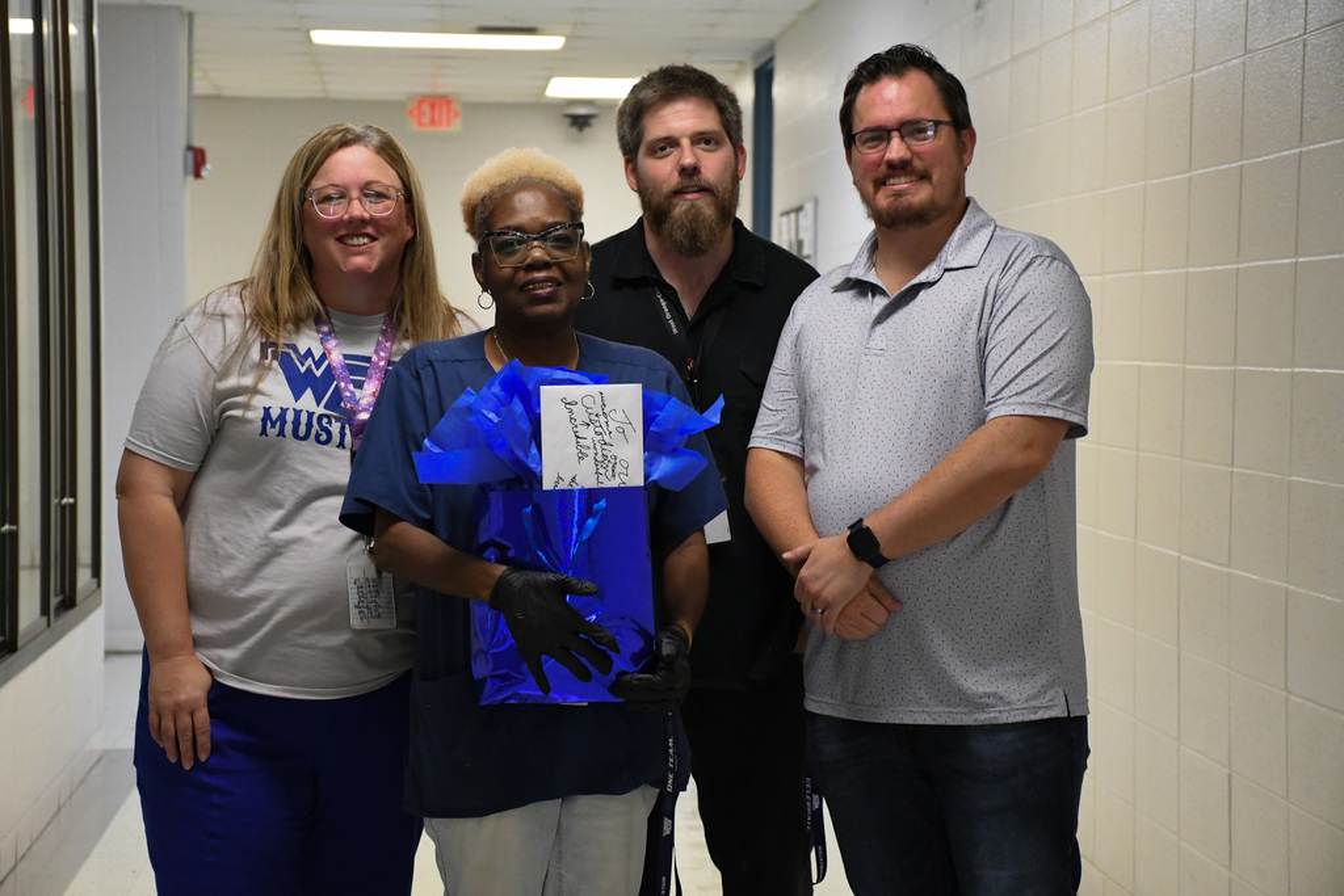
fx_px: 3136
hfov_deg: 24.2
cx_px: 672
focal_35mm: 84
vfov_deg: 16.3
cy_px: 448
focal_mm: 56
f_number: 4.8
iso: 6400
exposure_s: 1/125
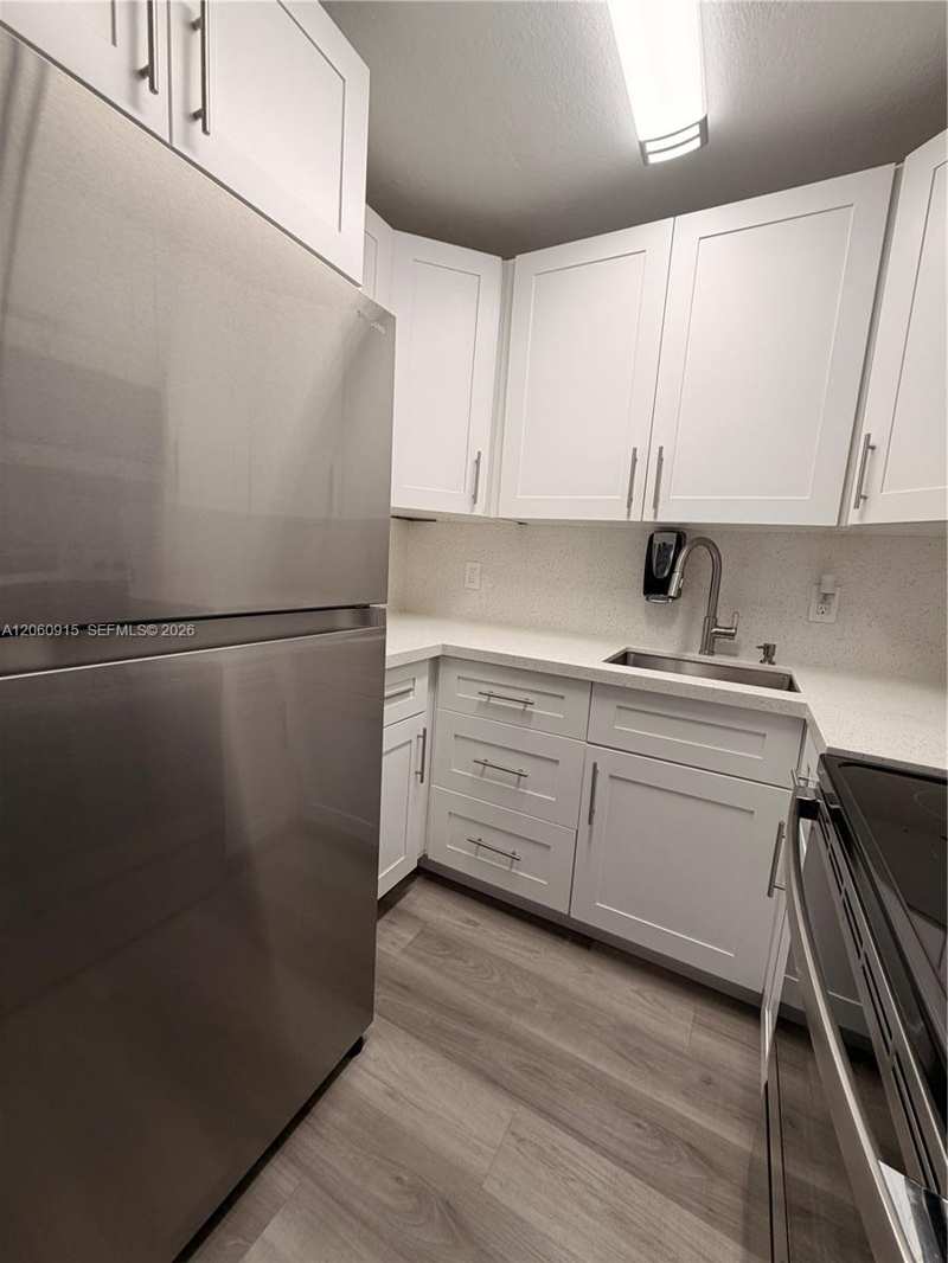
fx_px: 511
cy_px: 632
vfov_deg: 102.1
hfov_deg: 85.7
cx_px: 474
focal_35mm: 14
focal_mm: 2.22
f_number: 2.2
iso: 100
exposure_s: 1/120
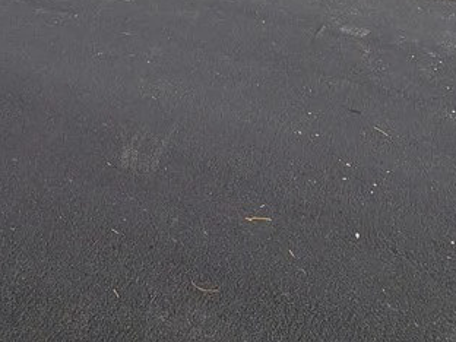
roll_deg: +0.2
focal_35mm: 46
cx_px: 184
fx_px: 606
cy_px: -218
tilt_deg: -2.2
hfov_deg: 41.1
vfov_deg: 23.0
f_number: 2.2
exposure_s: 1/901
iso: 20
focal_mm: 2.22
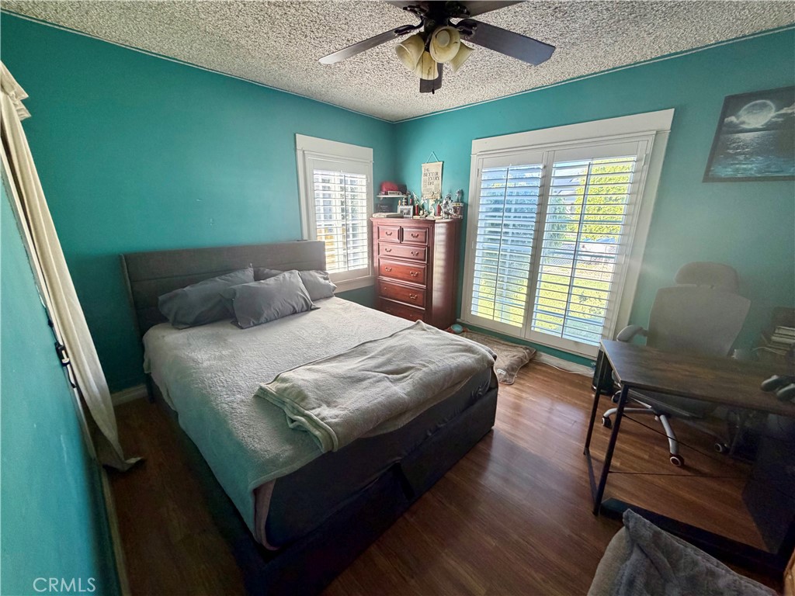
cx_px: 398
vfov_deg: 85.7
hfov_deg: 102.1
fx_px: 322
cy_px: 298
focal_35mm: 14
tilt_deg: -15.5
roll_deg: +0.0
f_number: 2.2
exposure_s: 1/121
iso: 320
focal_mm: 2.22
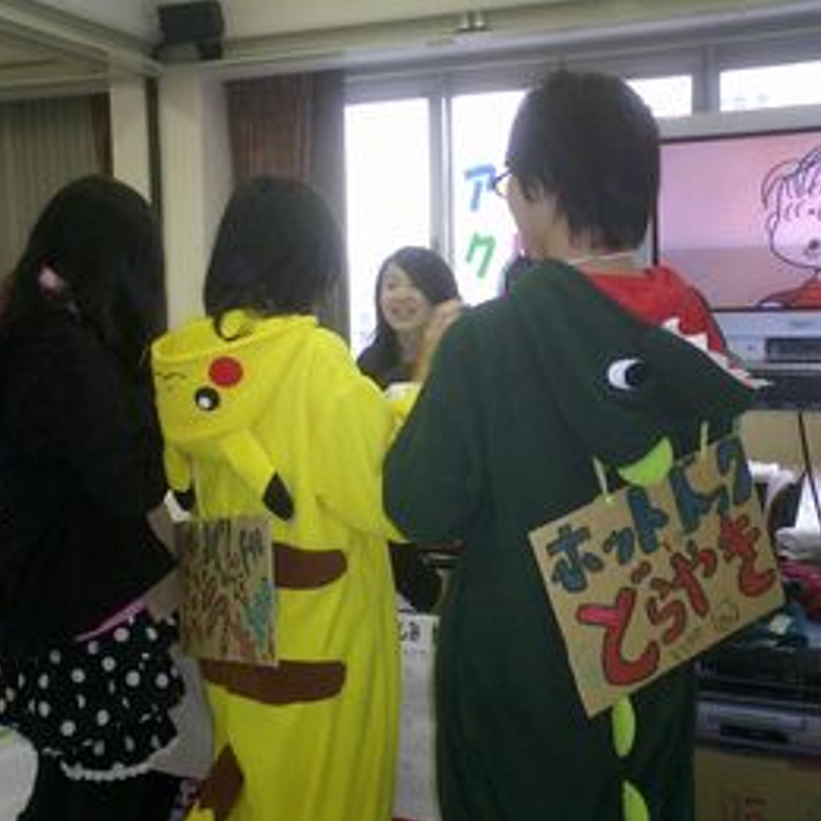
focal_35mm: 44
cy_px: 412
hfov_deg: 38.3
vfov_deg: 38.3
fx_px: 1181
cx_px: 414
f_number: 3.5
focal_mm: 5.6
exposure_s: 1/40
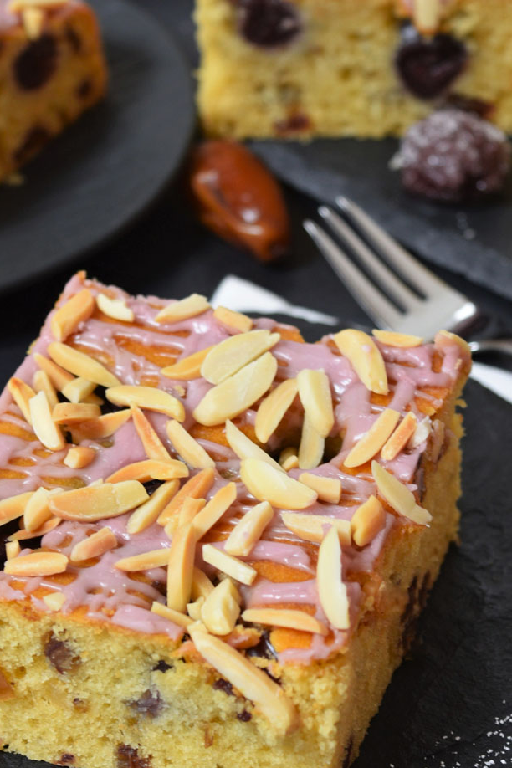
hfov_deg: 13.4
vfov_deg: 20.0
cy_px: 402
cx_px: 178
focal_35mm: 102
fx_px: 2176
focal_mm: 52
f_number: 5.6
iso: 320
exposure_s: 1/10
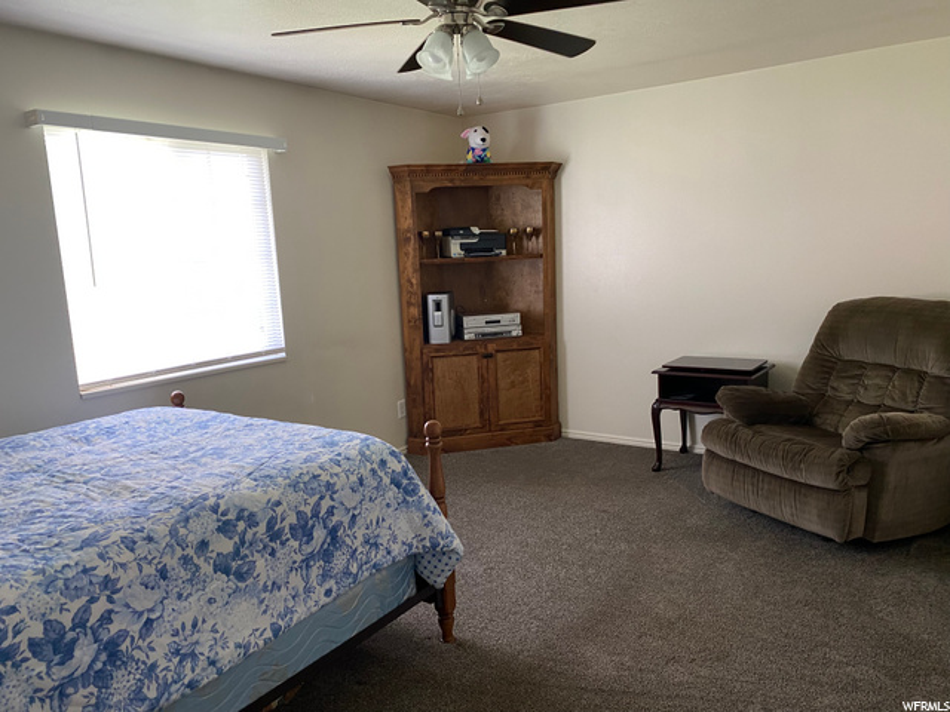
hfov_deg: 67.3
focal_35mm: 26
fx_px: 714
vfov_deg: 53.1
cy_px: 356
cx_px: 475
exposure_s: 1/60
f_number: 1.8
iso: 160
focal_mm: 4.25
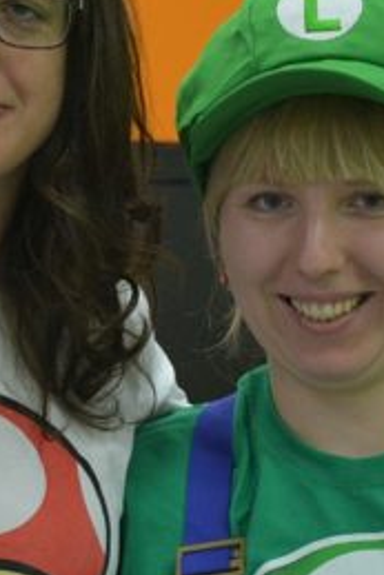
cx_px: 87
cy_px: 179
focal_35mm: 178
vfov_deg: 11.5
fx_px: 2844
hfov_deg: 7.7
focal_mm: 30
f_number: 4
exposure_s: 1/30
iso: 1000
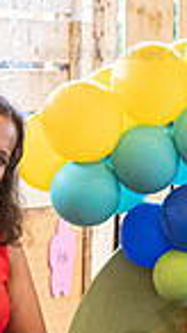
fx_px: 2965
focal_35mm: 336
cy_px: 331
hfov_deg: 3.6
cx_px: 295
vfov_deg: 6.4
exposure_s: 1/60
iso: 3200
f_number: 2.8
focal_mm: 50
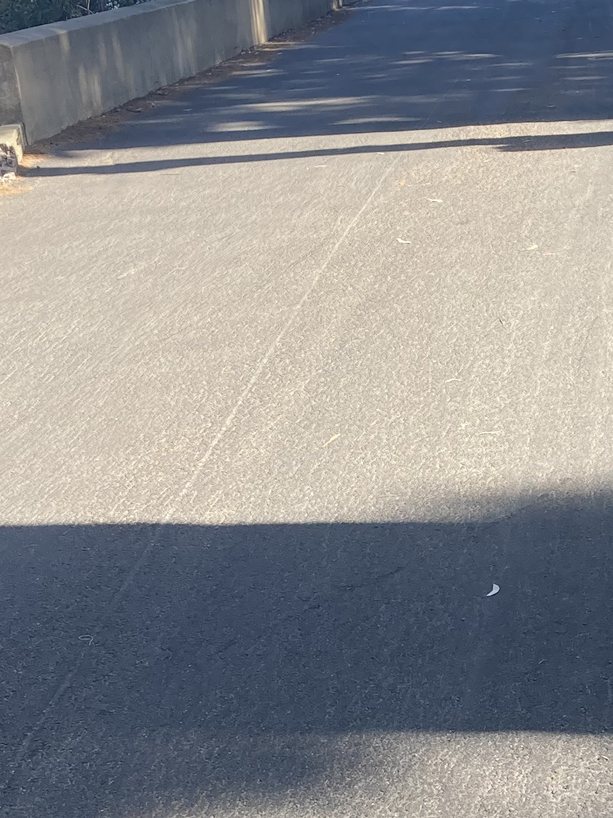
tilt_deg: -25.0
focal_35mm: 81
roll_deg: +5.2
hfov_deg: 18.1
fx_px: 1913
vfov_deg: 23.6
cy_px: 697
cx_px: 441
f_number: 1.8
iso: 20
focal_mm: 3.99
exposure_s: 1/374
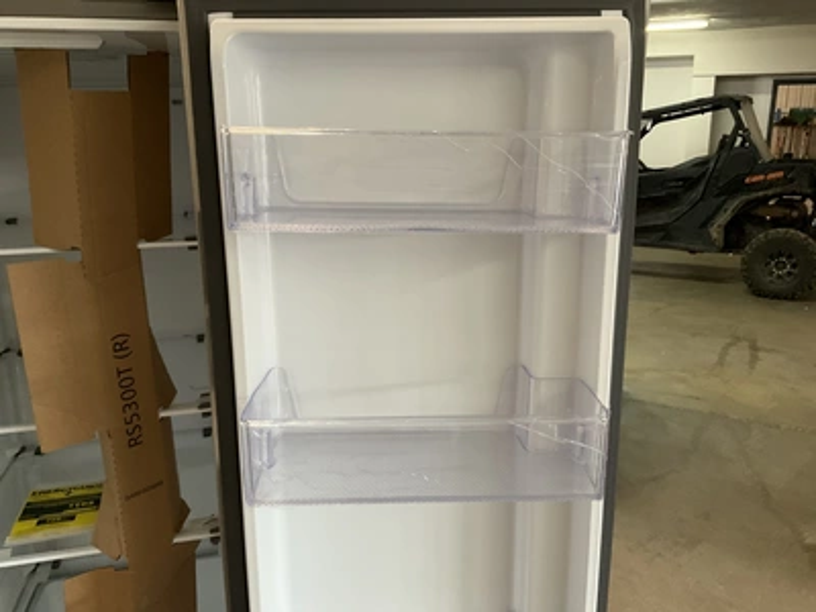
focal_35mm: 29
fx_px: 684
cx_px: 408
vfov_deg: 48.2
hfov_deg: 61.7
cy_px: 306
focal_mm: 3
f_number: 1.8
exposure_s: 1/60
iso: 100
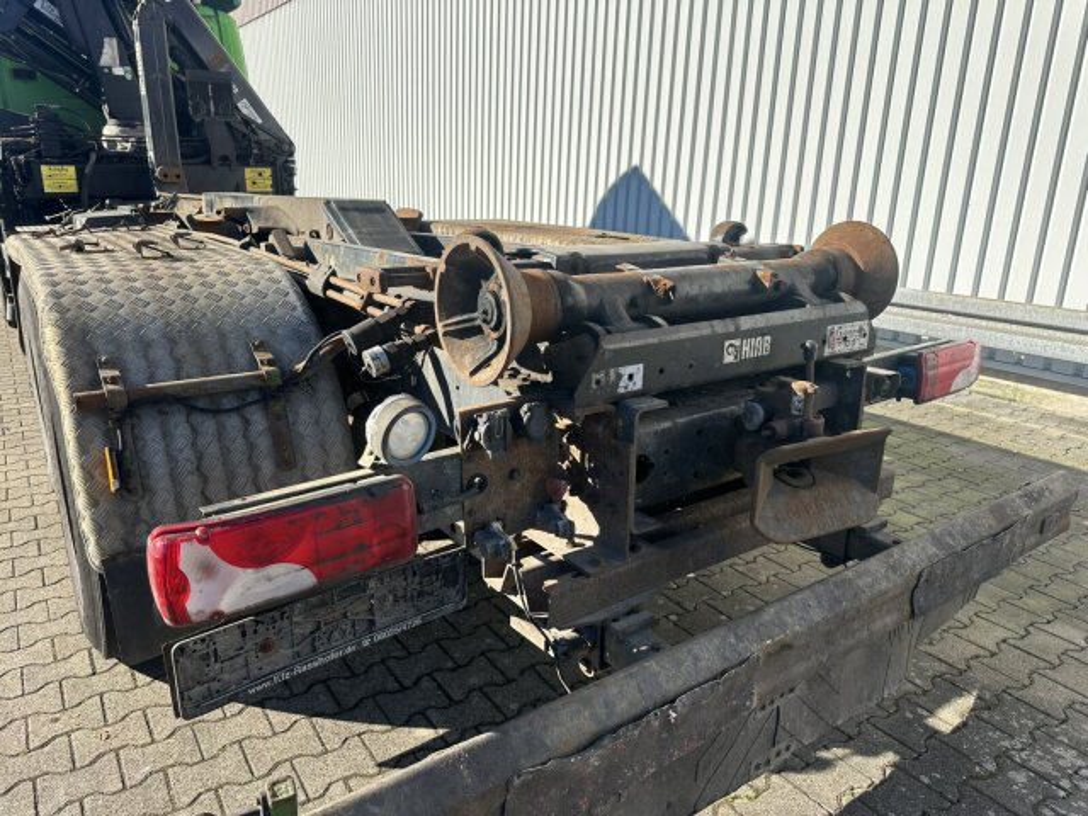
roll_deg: -1.8
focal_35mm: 24
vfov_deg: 56.8
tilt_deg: -15.7
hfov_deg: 71.6
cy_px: 408
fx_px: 754
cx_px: 544
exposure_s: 1/2732
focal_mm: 6.86
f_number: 1.78
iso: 80
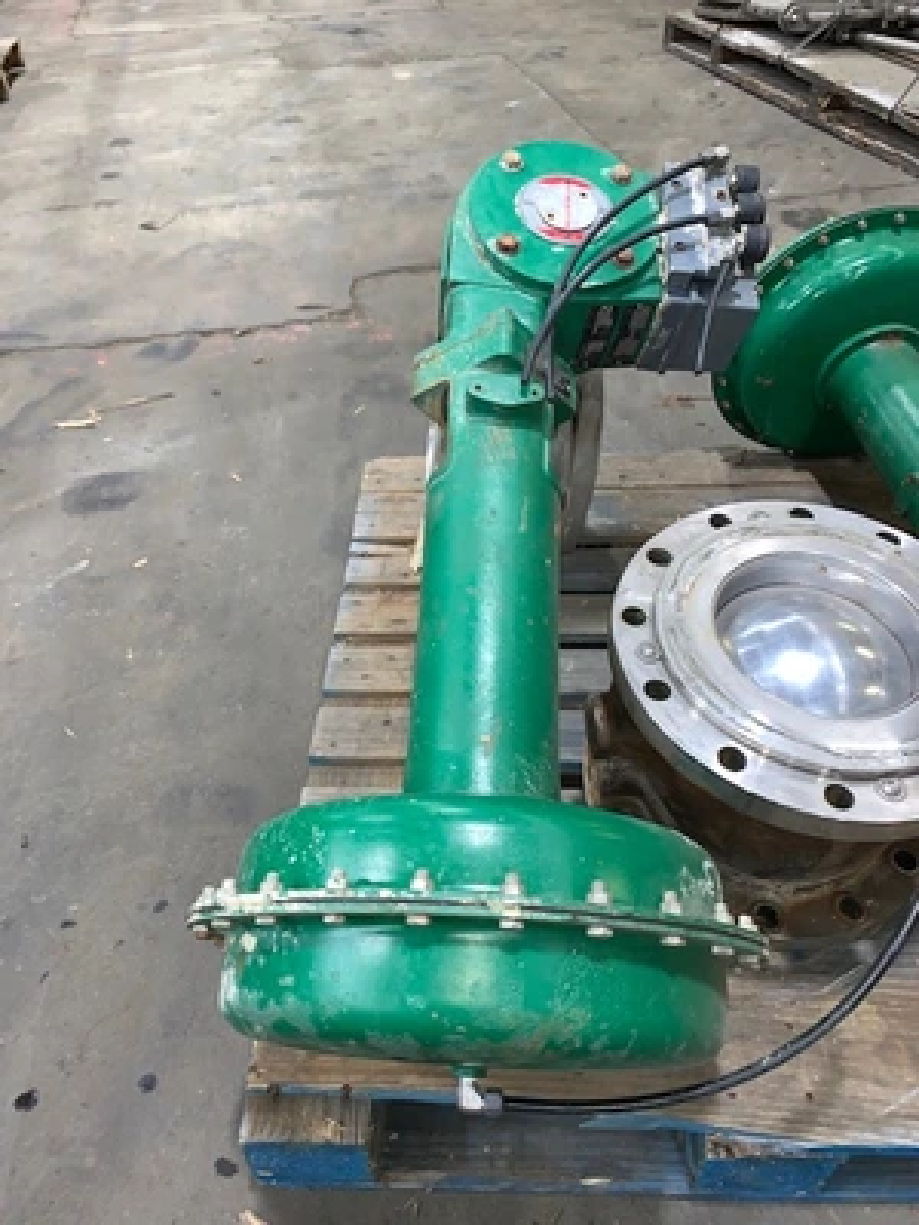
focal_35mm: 26
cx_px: 460
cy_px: 612
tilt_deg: -41.2
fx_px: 920
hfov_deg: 53.1
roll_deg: +2.7
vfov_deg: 67.3
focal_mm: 4.25
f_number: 1.8
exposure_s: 1/18
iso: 50
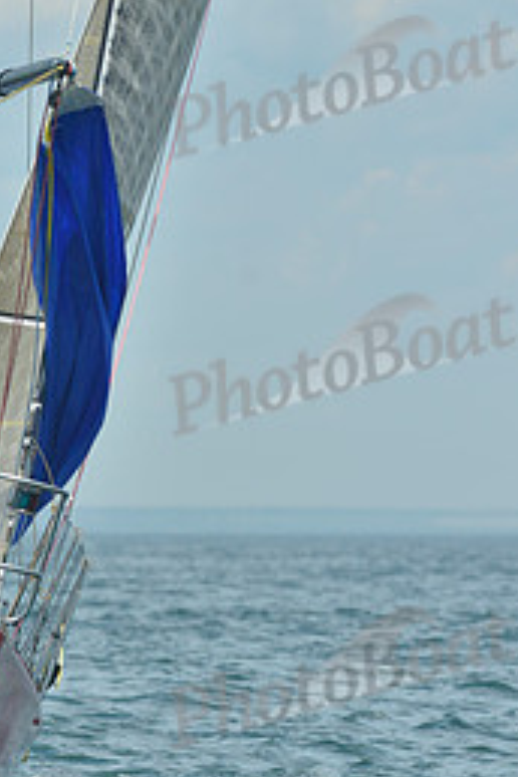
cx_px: 14
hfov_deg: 3.1
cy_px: 557
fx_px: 9690
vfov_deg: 4.6
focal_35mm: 449
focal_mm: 200
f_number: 6.3
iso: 200
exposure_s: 1/1000
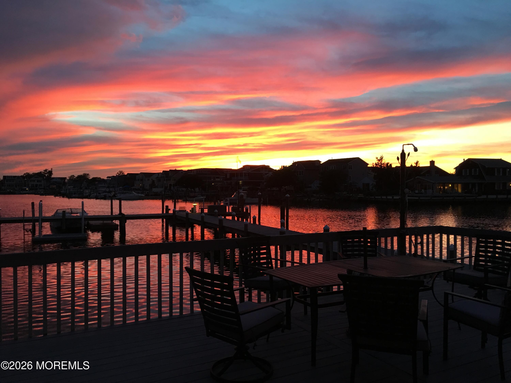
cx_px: 256
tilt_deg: +0.0
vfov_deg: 48.2
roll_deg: +1.0
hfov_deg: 61.7
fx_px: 428
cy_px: 192
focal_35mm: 29
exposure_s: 1/15
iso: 50
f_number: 2.2
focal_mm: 4.15
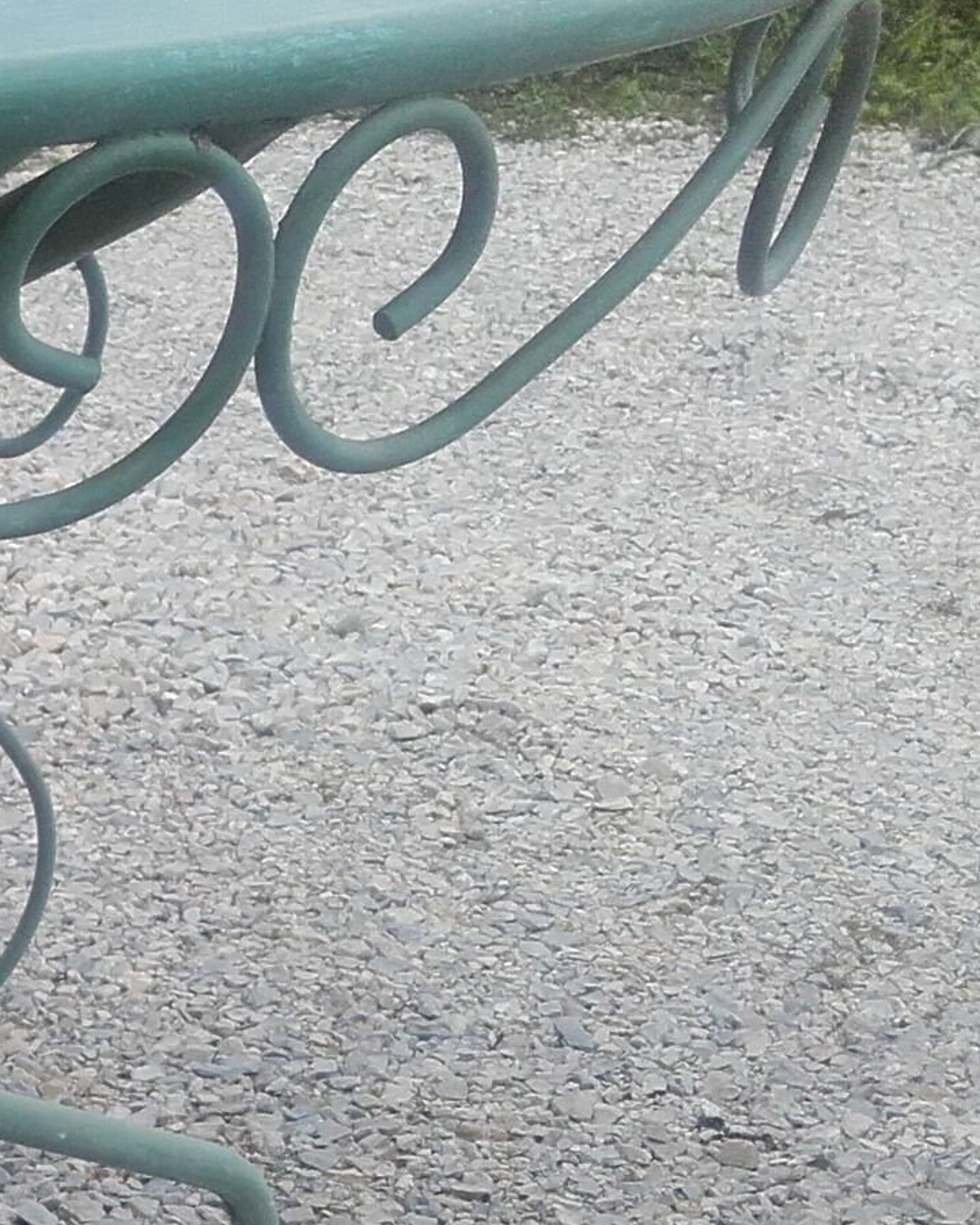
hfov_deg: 15.5
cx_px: -704
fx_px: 3154
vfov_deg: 21.8
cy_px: 877
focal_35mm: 87
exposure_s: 1/630
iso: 50
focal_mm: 3.3
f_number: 2.2
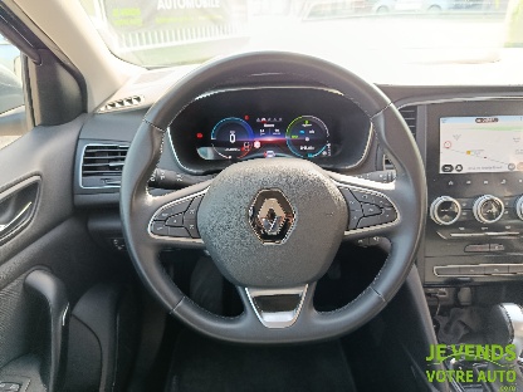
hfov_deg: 71.6
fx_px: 363
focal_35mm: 24
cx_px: 262
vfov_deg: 56.8
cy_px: 196
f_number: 1.7
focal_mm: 5.24
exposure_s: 1/100
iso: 221
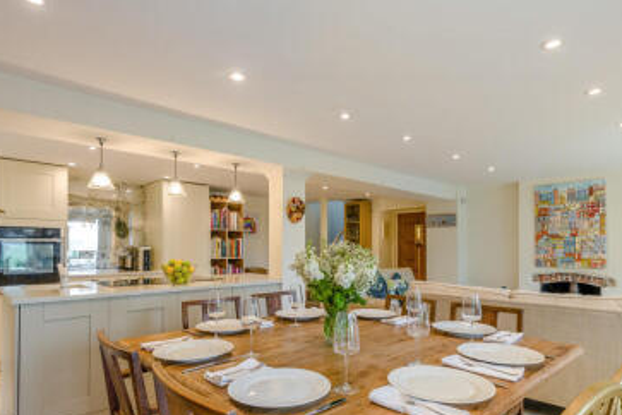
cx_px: 315
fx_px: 363
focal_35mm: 21
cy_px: 229
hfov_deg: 81.2
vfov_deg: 59.4
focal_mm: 16
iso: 100
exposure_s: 1/10
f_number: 8
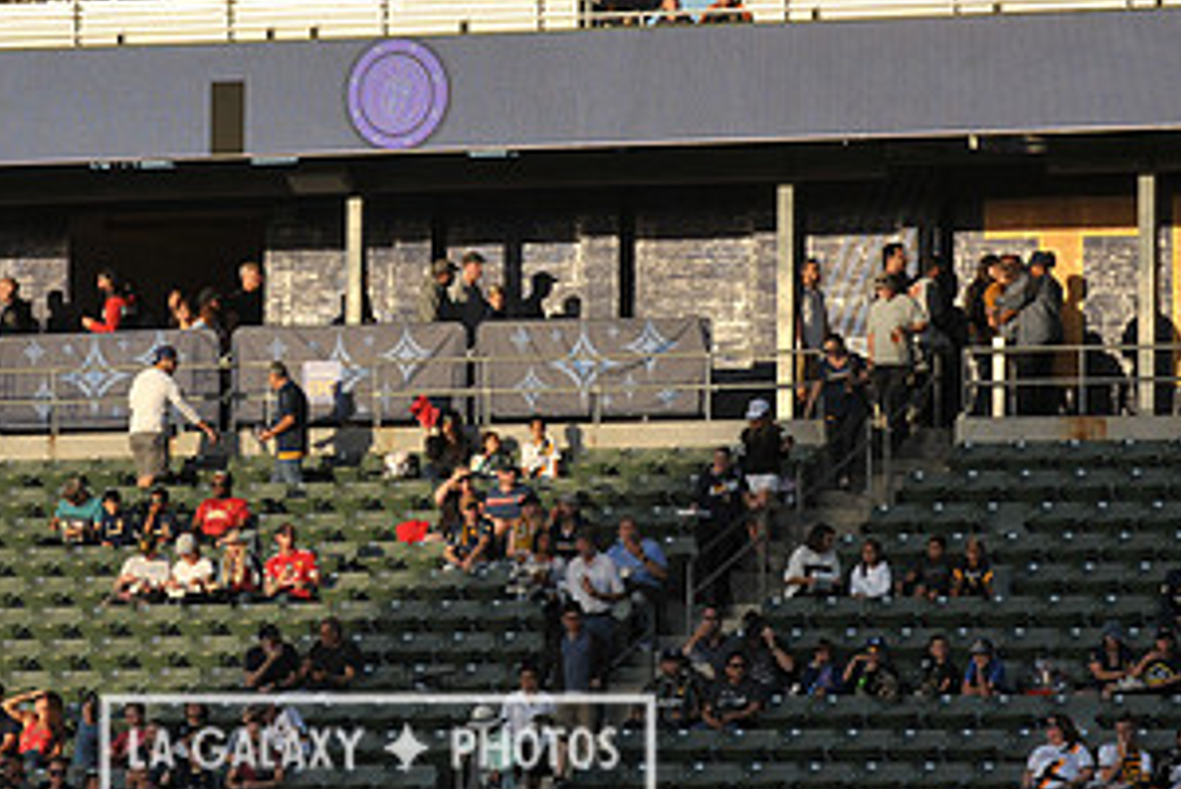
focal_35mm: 385
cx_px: 377
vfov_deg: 3.6
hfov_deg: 5.3
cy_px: 157
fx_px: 12636
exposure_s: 1/500
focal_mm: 200
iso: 400
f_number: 11
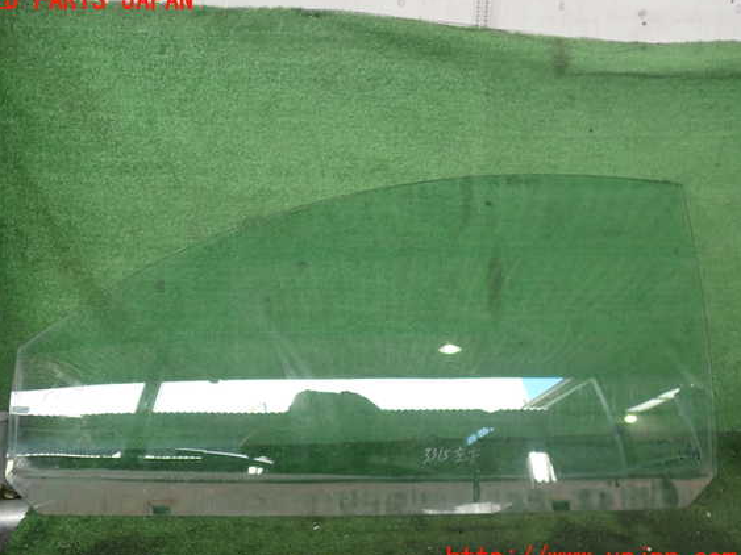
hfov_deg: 56.8
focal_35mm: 32
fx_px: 685
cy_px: 280
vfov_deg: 44.1
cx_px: 349
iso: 200
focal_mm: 5.4
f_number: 2.3
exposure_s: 1/60
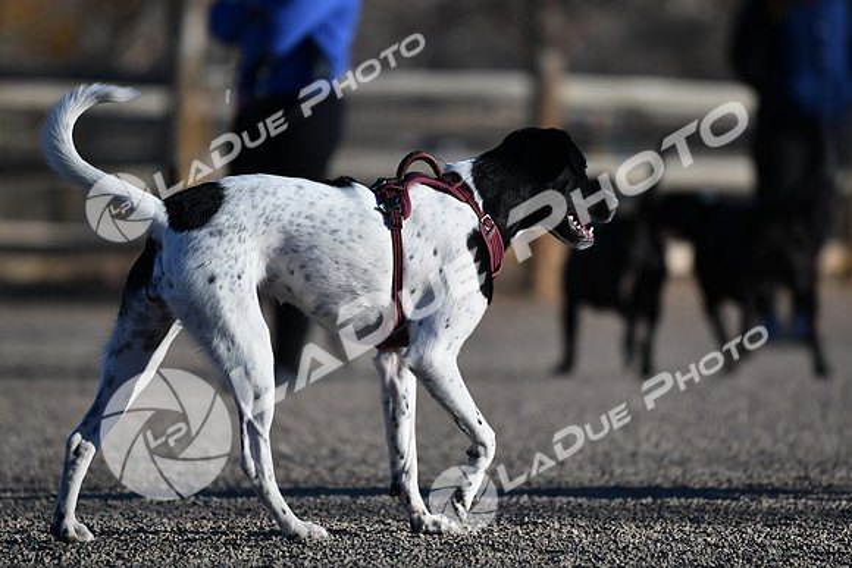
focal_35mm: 300
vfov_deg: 4.6
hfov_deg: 6.9
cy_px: 284
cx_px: 426
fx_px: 7101
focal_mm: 200
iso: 110
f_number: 2.8
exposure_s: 1/4000
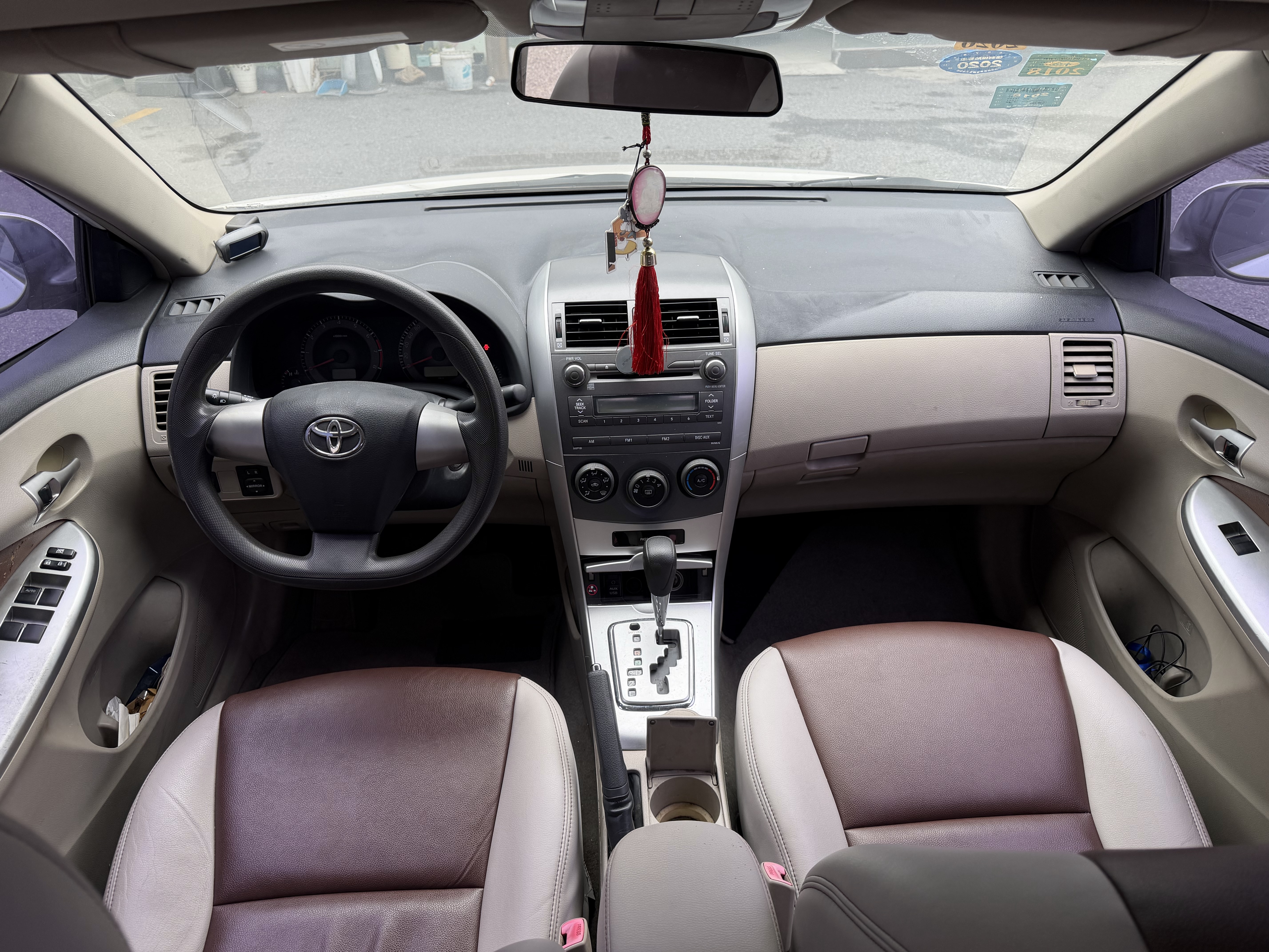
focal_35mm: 24
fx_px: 880
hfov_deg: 71.6
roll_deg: +0.4
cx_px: 634
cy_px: 476
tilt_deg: -31.9
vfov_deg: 56.8
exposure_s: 1/121
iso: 64
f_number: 1.78
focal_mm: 6.76
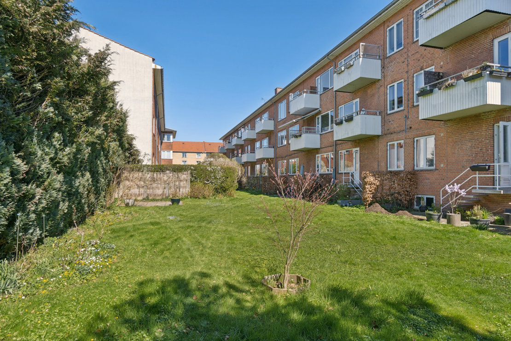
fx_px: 298
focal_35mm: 21
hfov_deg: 81.2
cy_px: 170
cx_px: 256
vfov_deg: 59.5
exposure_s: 1/50
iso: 200
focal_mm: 14
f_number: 8
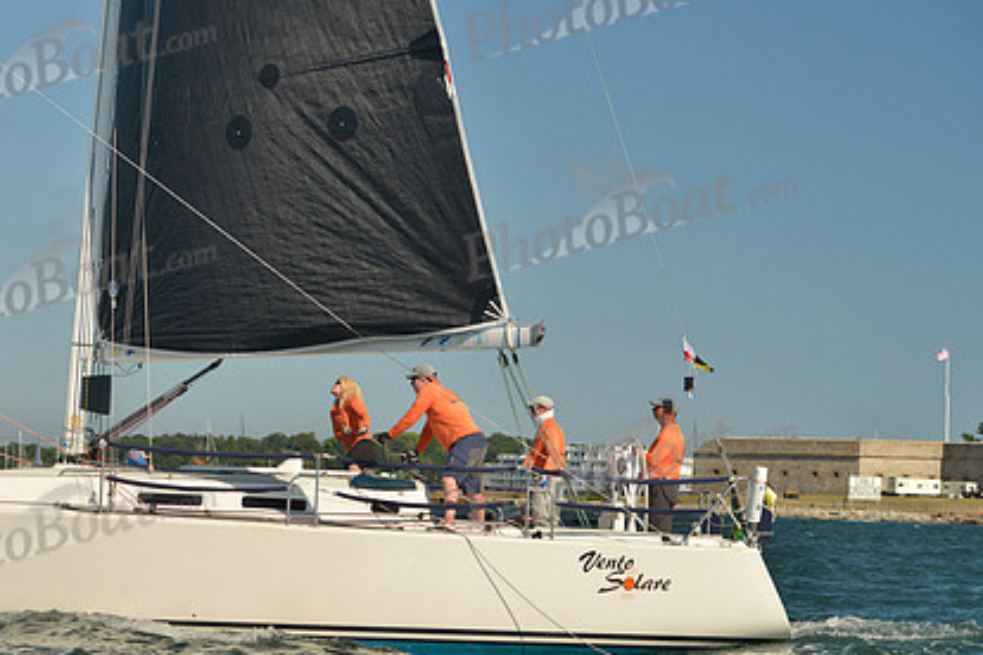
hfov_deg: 20.8
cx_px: 342
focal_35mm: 98
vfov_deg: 14.0
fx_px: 2676
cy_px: 376
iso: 400
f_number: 5.6
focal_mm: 70
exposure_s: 1/1600
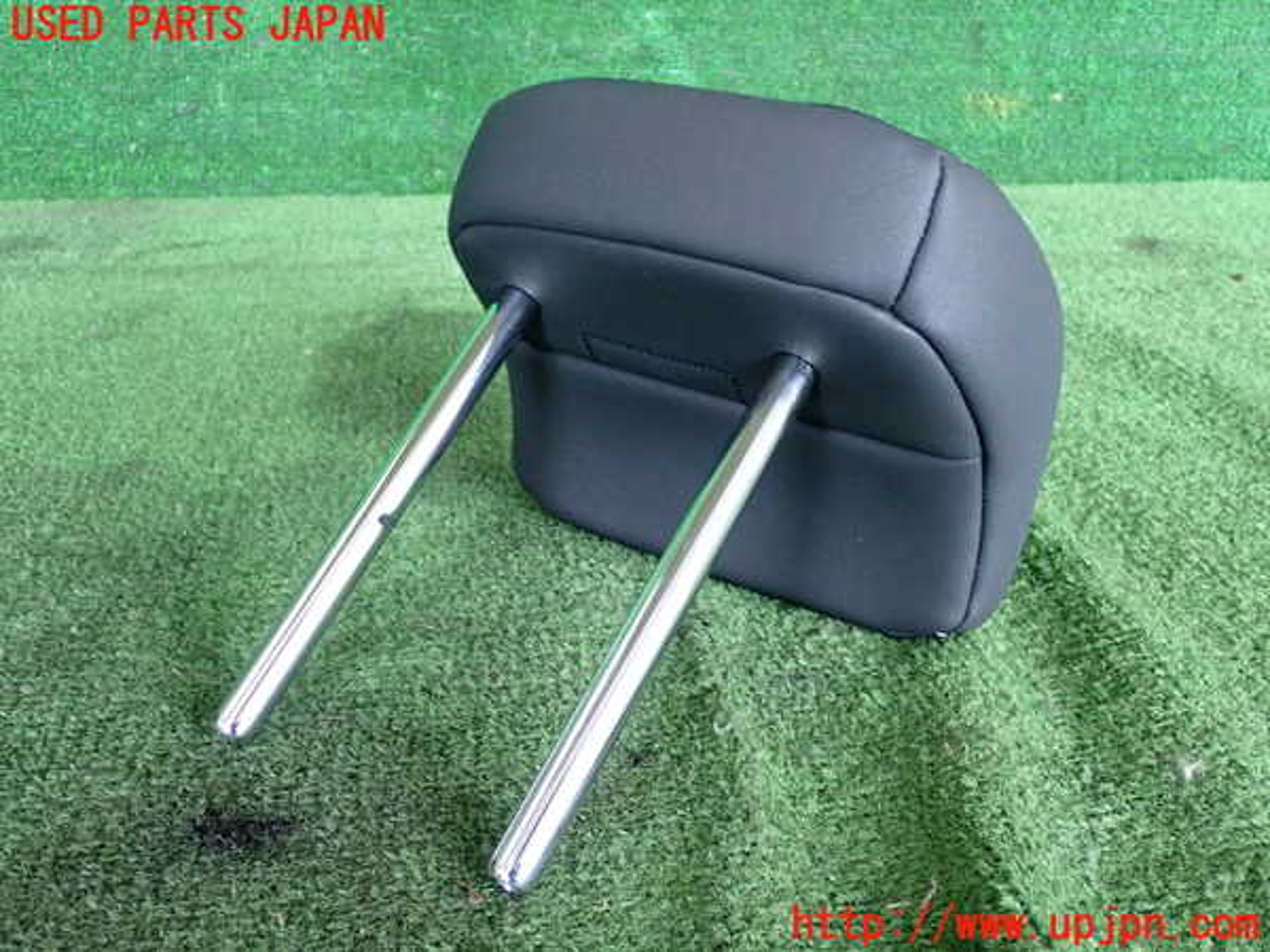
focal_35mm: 38
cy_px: 476
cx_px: 635
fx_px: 1394
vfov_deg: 37.7
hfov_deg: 49.0
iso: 800
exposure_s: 1/125
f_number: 2.7
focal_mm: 6.83
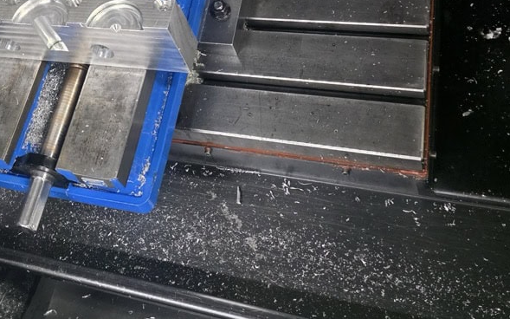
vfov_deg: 22.5
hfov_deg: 36.4
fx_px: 737
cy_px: -62
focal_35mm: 53
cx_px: 75
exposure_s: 1/120
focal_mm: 6.3
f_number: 1.7
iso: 1600
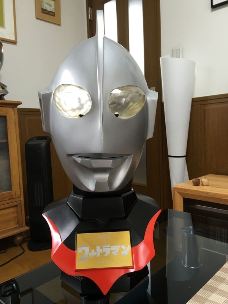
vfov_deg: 61.7
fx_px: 255
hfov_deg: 48.2
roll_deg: +3.6
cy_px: 152
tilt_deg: -1.6
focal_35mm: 29
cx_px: 114
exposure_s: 1/15
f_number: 2.2
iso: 32
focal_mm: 4.15
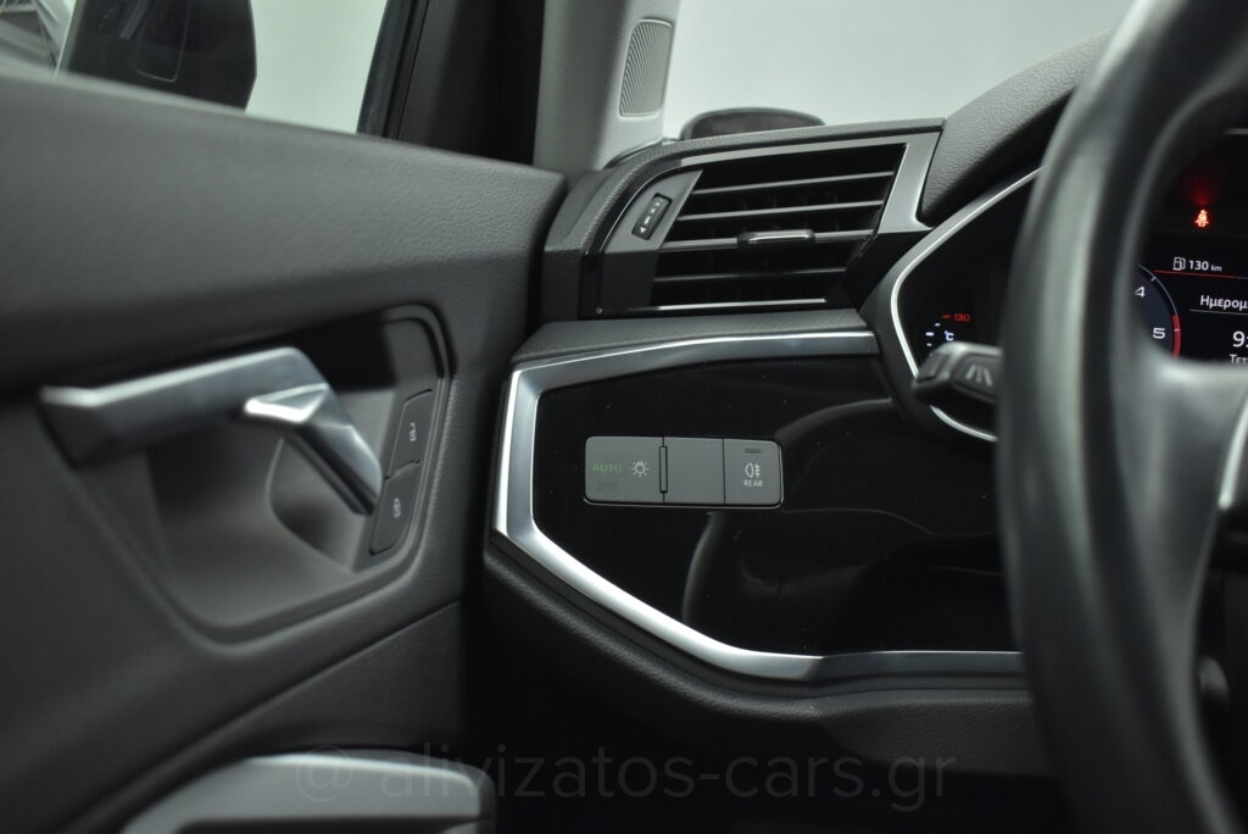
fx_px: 1145
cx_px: 624
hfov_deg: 57.2
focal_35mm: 33
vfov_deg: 40.0
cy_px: 417
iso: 1600
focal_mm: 22
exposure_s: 1/50
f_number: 3.8
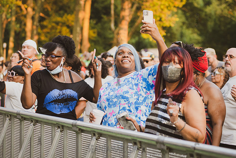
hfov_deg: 22.1
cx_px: 118
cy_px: 79
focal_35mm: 92
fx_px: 603
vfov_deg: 14.9
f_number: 4.5
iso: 1000
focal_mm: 92
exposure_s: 1/800
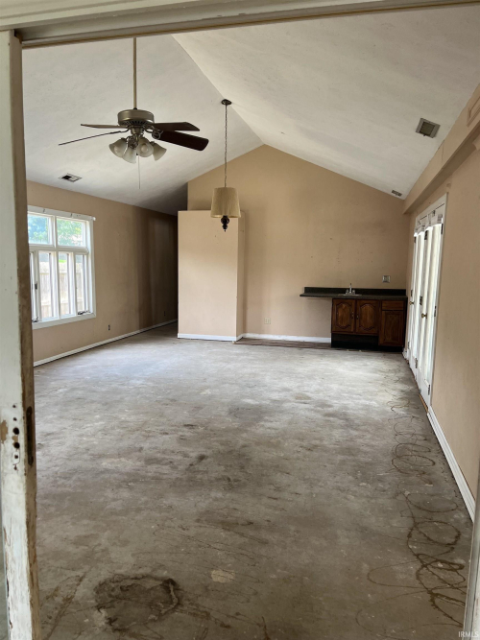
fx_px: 481
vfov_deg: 67.3
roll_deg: -0.1
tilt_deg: -7.2
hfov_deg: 53.0
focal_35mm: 26
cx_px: 240
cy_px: 320
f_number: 1.6
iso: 80
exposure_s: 1/121
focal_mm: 5.1
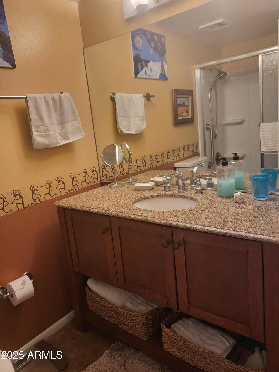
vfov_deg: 67.3
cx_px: 140
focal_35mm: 26
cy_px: 186
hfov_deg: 53.1
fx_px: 279
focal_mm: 4.25
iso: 200
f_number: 1.8
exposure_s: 1/40
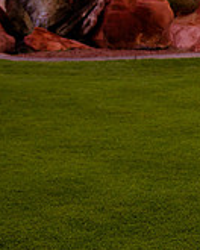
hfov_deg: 11.2
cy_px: 92
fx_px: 940
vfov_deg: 15.1
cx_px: 377
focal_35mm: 127
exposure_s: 1/320
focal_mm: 32
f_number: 3.2
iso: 640
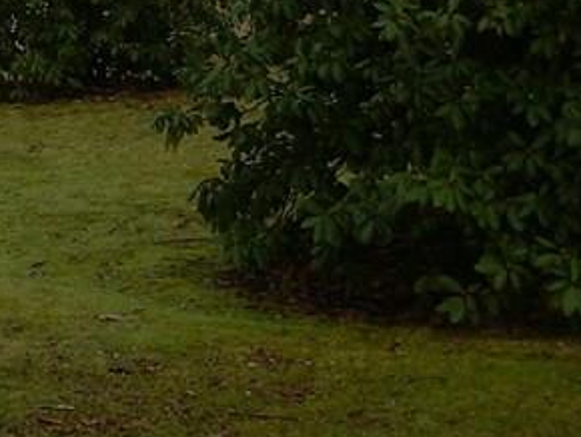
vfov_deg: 10.7
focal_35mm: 134
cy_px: -202
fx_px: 2251
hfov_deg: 13.4
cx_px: -423
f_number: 2.8
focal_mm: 6.3
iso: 50
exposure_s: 1/77.8
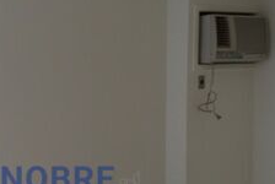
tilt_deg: -6.8
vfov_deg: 15.7
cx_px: 33
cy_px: 171
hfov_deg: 23.1
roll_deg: +0.4
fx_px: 658
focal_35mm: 86
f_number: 2.2
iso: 40
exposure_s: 1/60
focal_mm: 4.15
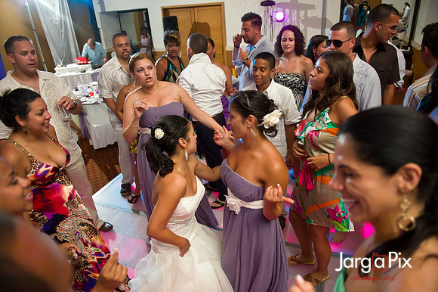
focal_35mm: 24
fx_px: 292
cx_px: 219
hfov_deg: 73.8
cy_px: 146
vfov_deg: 53.1
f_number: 3.2
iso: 1600
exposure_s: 1/125
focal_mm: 24
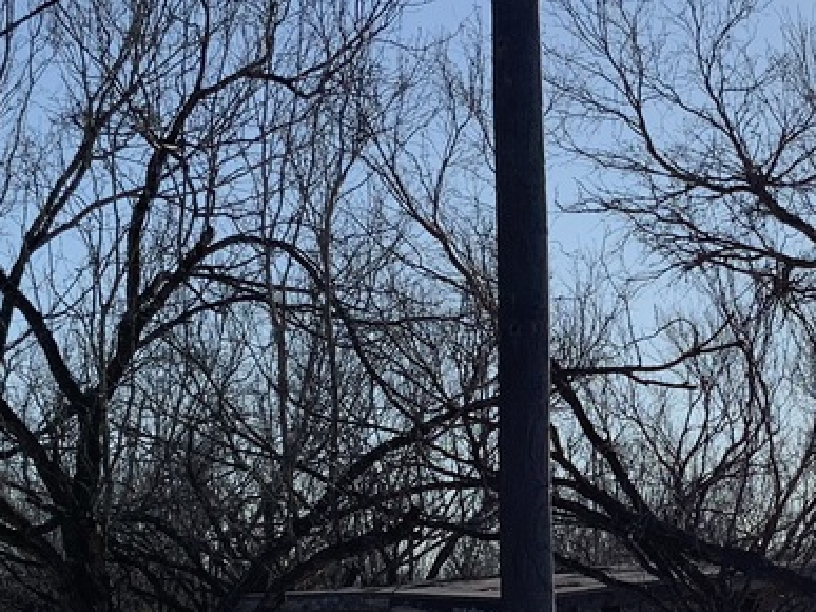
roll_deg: +2.5
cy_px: 498
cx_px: 698
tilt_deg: +1.5
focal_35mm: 108
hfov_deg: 18.0
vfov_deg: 13.6
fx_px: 2545
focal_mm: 3
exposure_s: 1/4065
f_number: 1.8
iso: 16
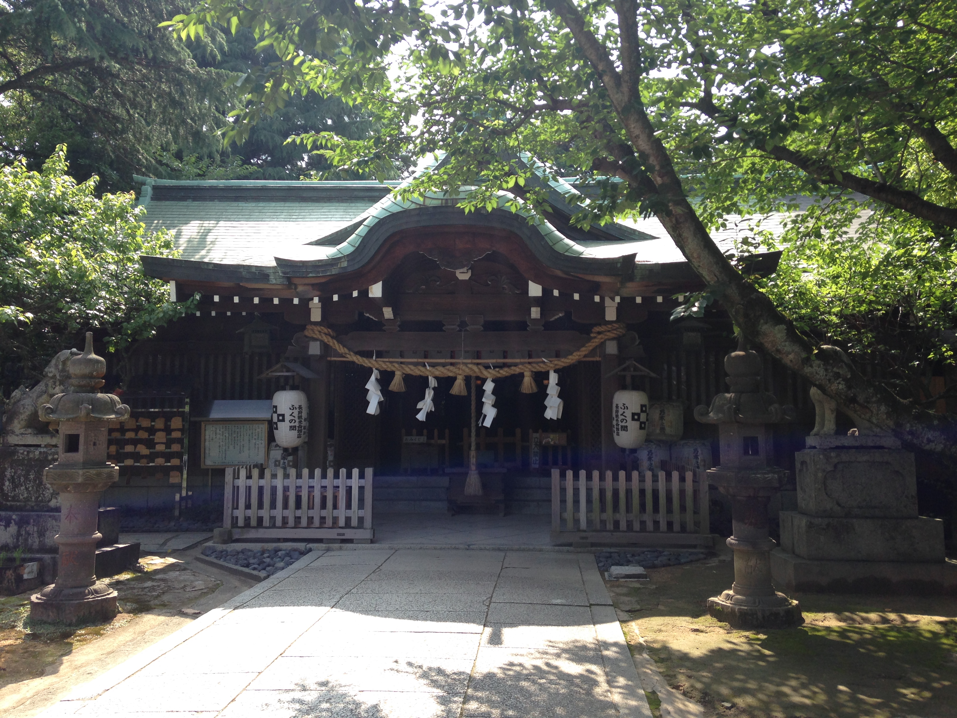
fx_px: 912
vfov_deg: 42.9
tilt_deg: +5.0
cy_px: 359
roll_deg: -1.2
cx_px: 478
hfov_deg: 55.4
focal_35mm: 33
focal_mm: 4.12
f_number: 2.4
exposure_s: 1/366
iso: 50
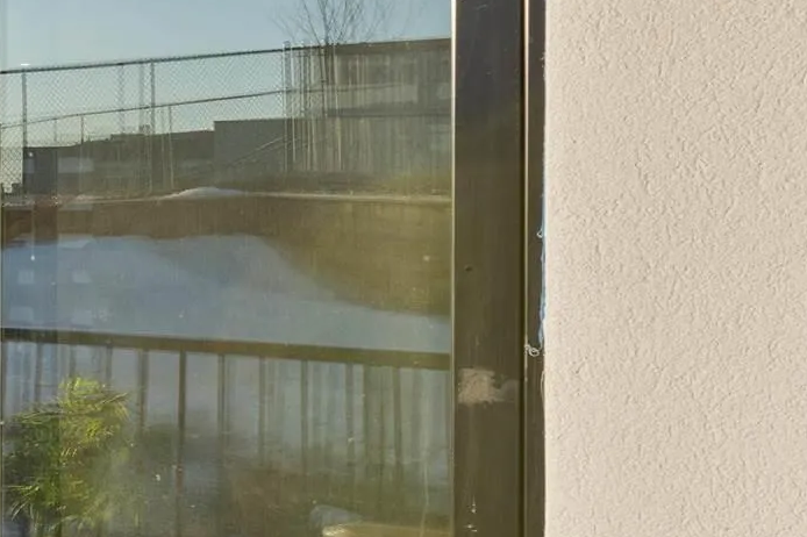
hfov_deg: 18.5
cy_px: 235
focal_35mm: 62
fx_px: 1389
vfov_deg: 21.9
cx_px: -854
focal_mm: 14
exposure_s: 1/125
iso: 160
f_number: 8
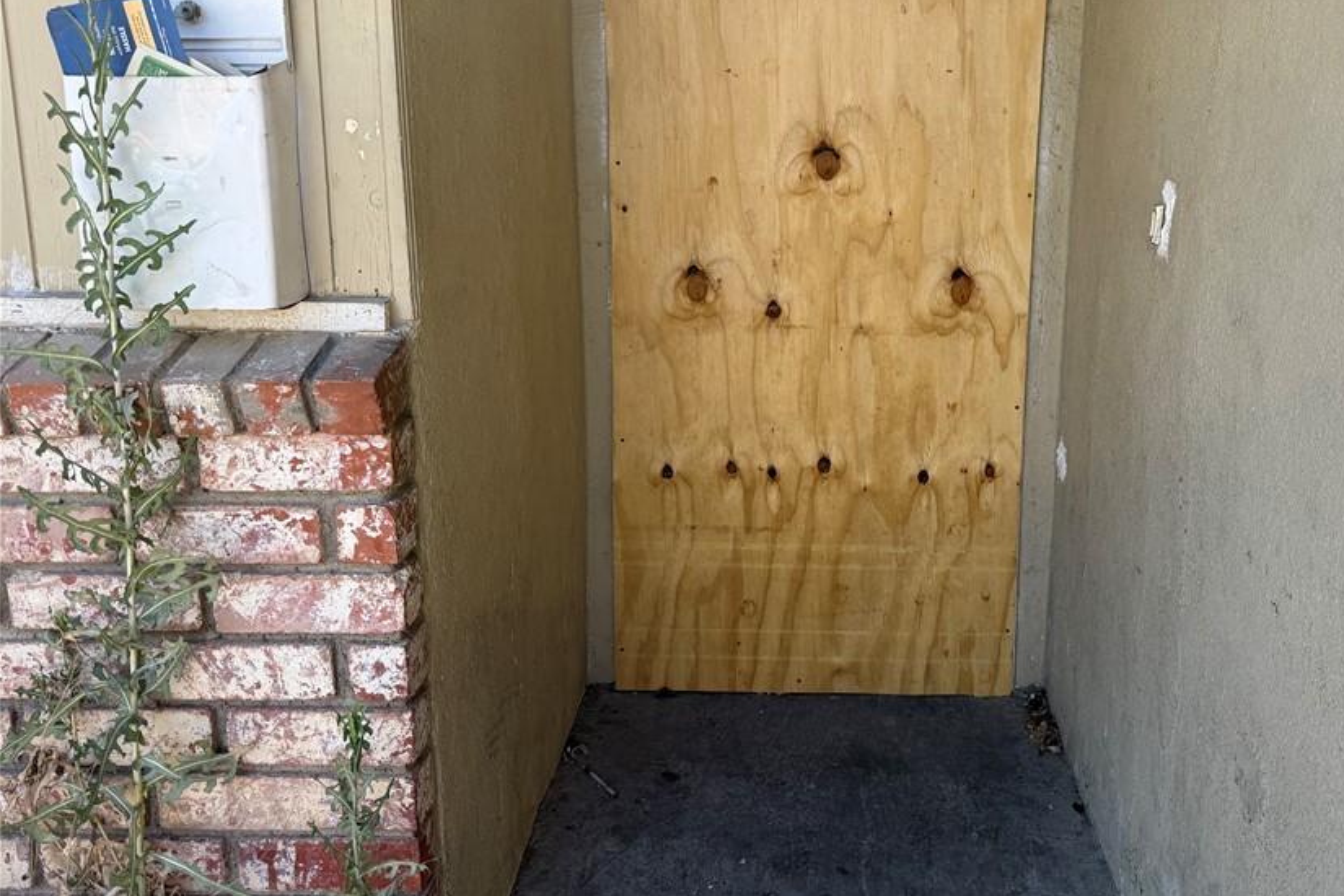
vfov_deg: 42.0
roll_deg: -0.1
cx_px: 832
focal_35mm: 31
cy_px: 329
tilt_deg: -10.3
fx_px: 1157
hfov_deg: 59.6
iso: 100
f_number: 1.78
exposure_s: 1/967
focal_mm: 6.76
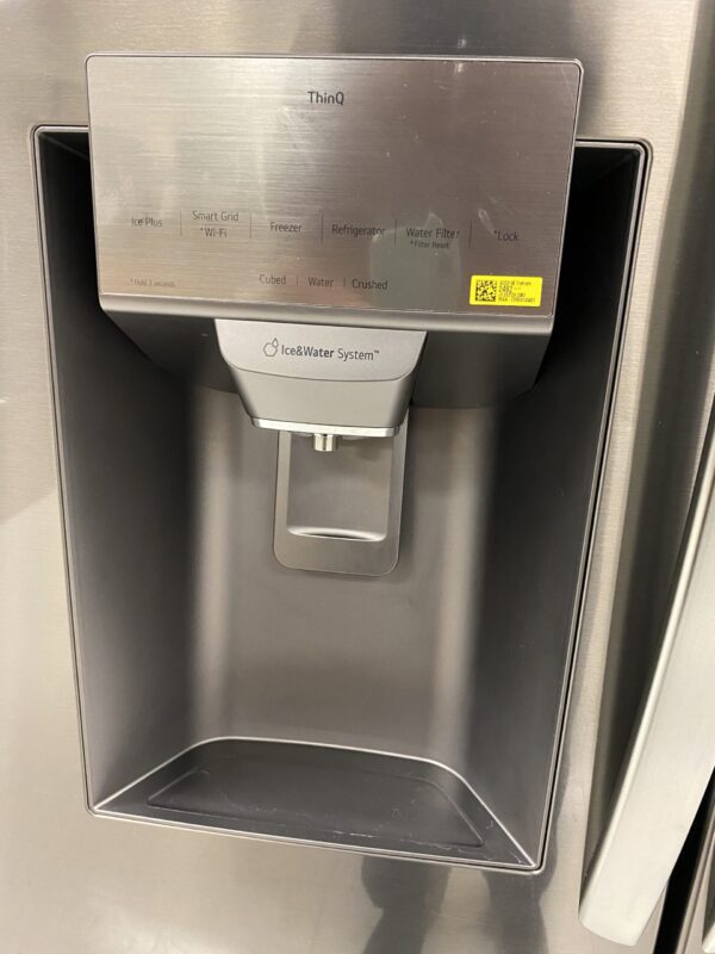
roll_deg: -2.2
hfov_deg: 53.1
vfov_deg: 67.3
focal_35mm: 26
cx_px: 358
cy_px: 477
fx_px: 716
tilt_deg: -17.3
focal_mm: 4.25
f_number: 1.8
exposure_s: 1/44
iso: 500
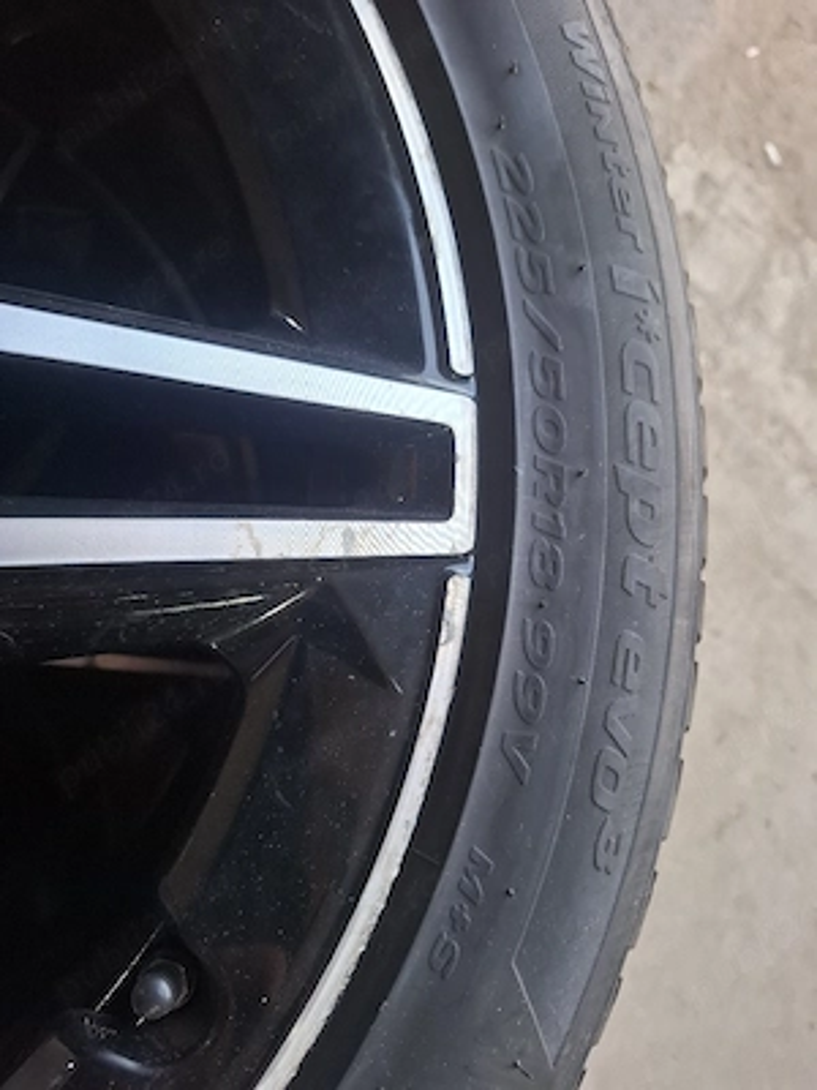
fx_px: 724
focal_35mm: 23
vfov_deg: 73.9
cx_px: 408
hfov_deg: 58.9
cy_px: 545
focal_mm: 5.54
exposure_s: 1/100
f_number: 1.8
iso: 64
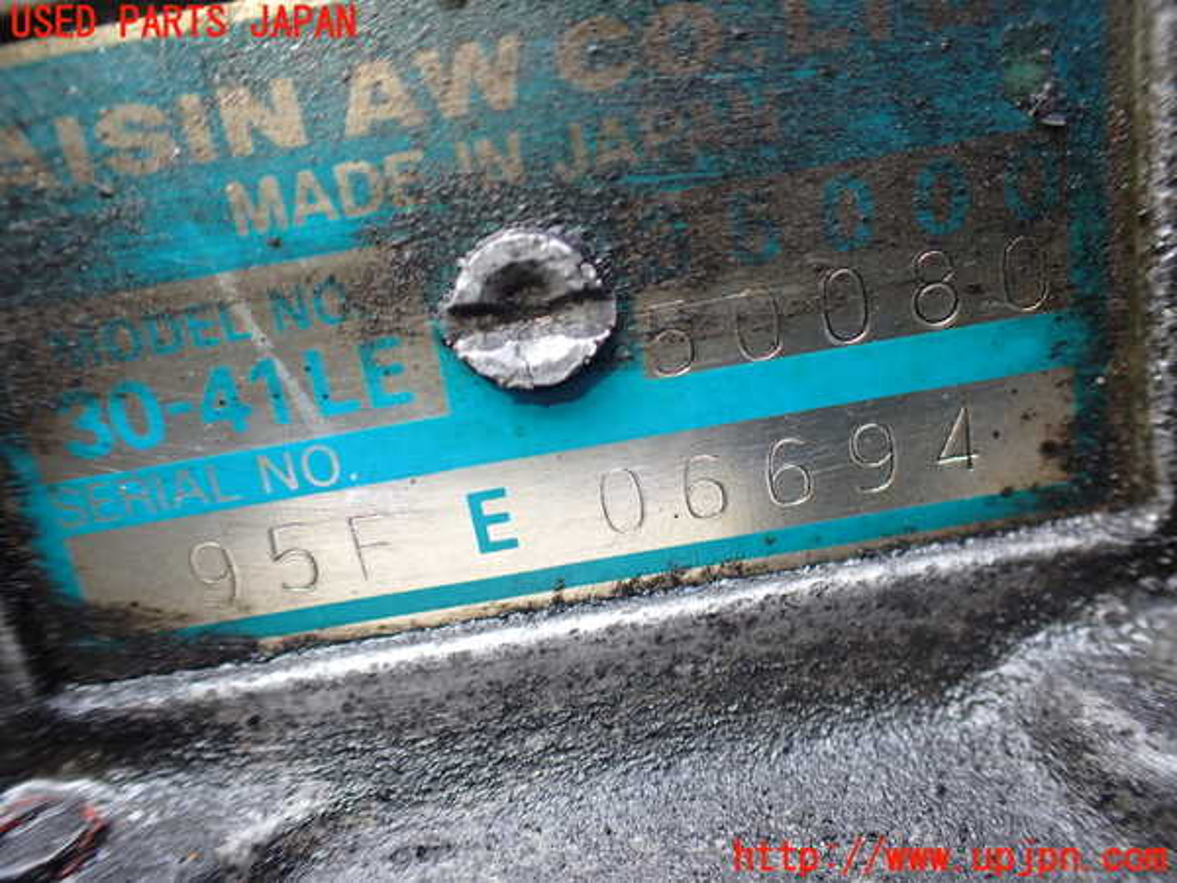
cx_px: 588
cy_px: 442
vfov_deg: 46.8
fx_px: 1020
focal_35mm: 30
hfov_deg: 60.0
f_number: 2.3
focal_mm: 5.4
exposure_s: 1/160
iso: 100
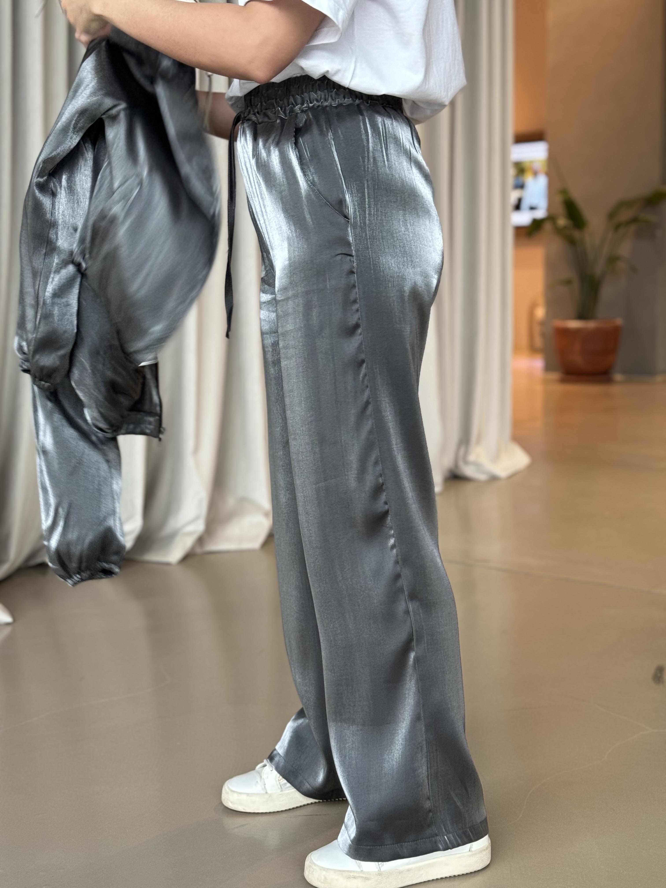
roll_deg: +0.3
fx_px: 1231
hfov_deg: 30.3
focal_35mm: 48
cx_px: 333
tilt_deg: -8.0
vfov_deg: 39.7
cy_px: 444
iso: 125
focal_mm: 6.86
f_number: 1.78
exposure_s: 1/60
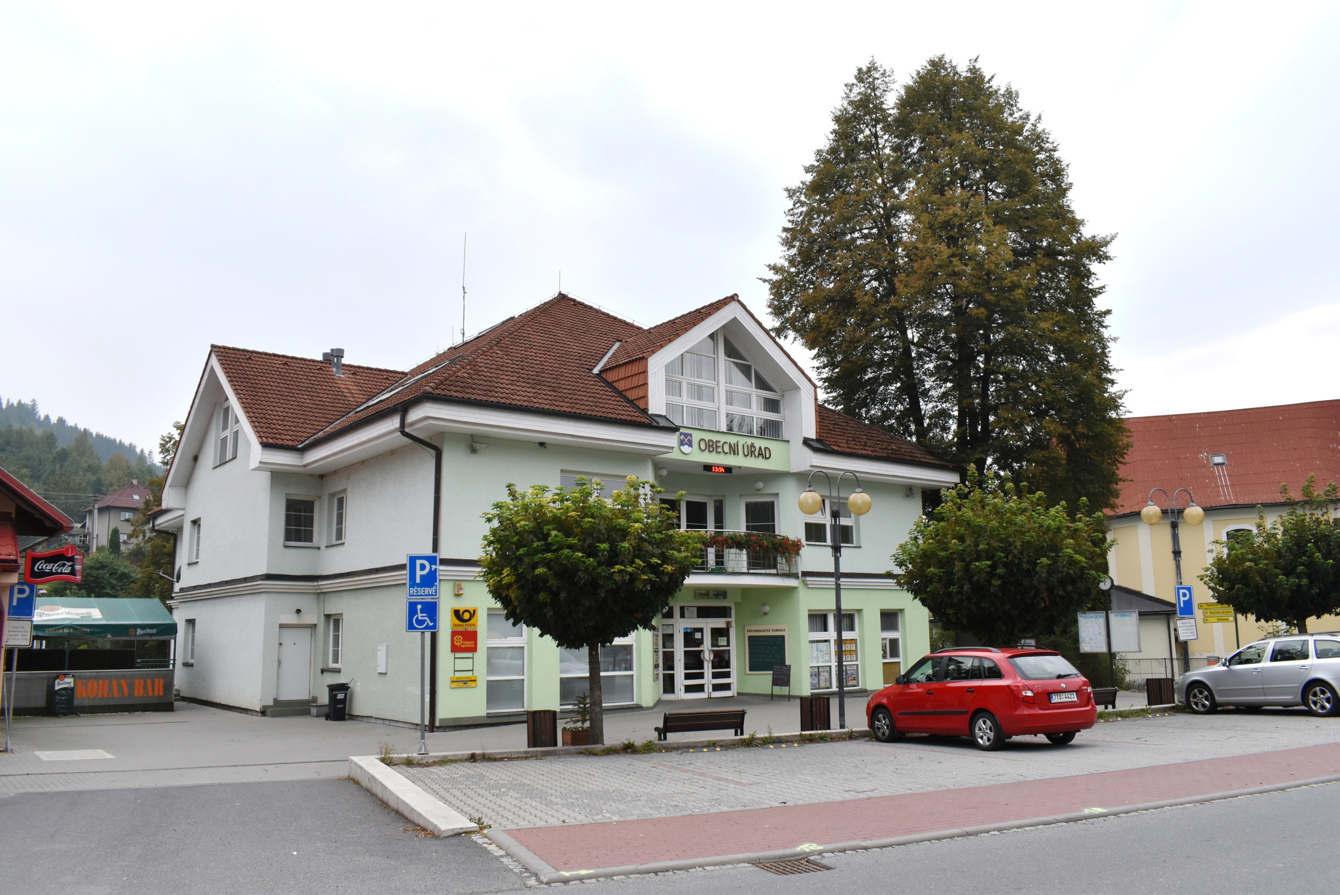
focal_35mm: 27
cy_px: 448
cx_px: 670
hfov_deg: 67.4
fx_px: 1005
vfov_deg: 48.0
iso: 400
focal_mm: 18
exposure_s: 1/500
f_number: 11
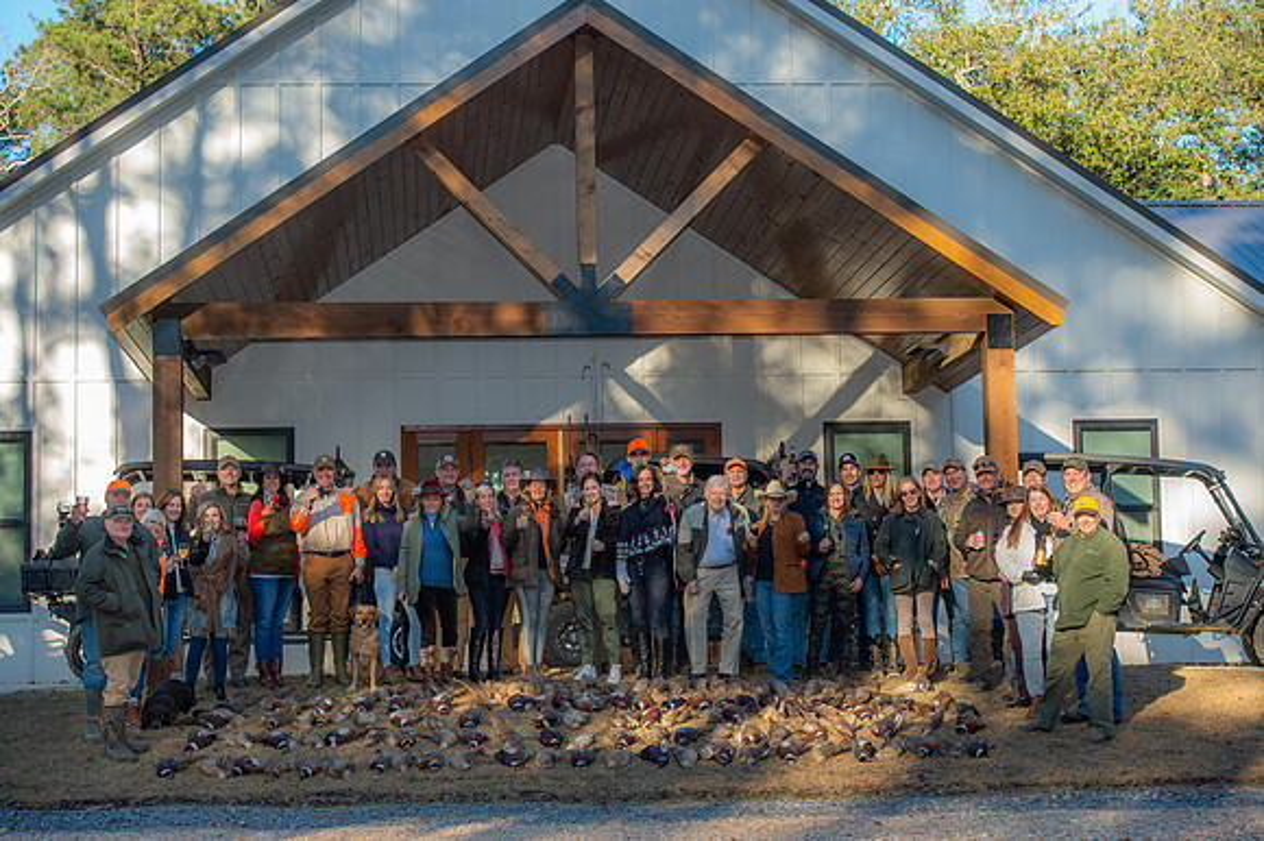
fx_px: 2456
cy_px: 420
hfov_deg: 28.9
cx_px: 632
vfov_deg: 19.4
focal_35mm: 70
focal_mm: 70
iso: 160
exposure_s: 1/125
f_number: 5.6
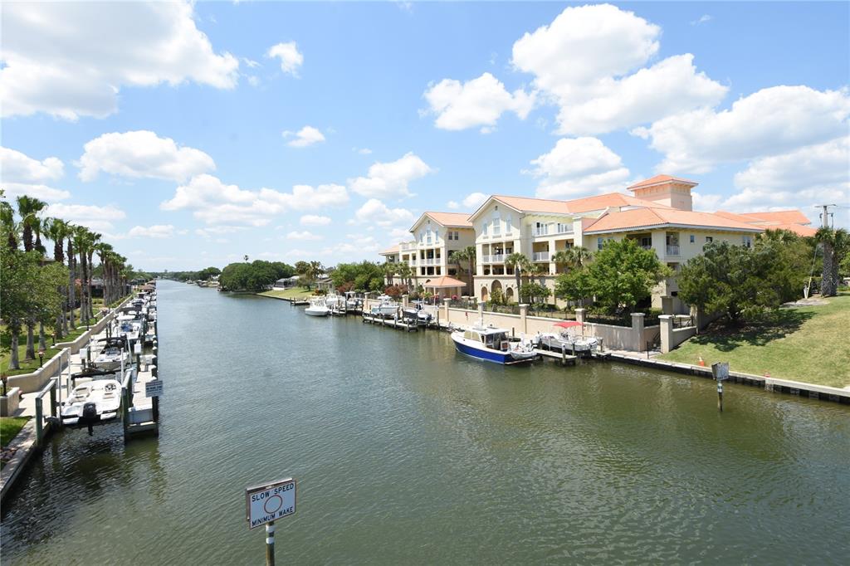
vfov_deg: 67.3
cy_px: 283
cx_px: 425
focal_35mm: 18
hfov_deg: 90.0
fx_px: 425
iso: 100
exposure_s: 1/125
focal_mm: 12
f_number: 9
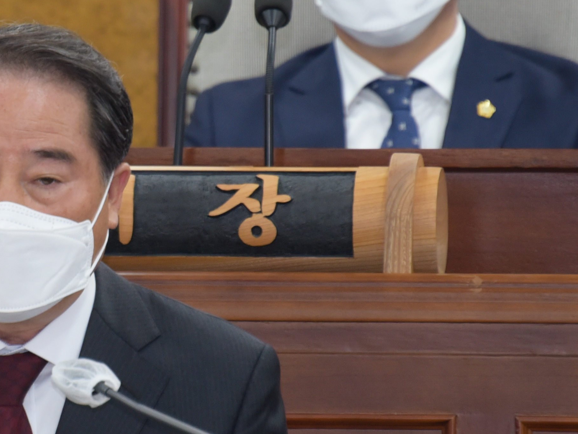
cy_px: 158
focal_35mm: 959
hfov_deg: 2.1
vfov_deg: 1.6
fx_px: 16015
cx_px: 60
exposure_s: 1/200
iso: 1600
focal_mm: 300
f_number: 5.6
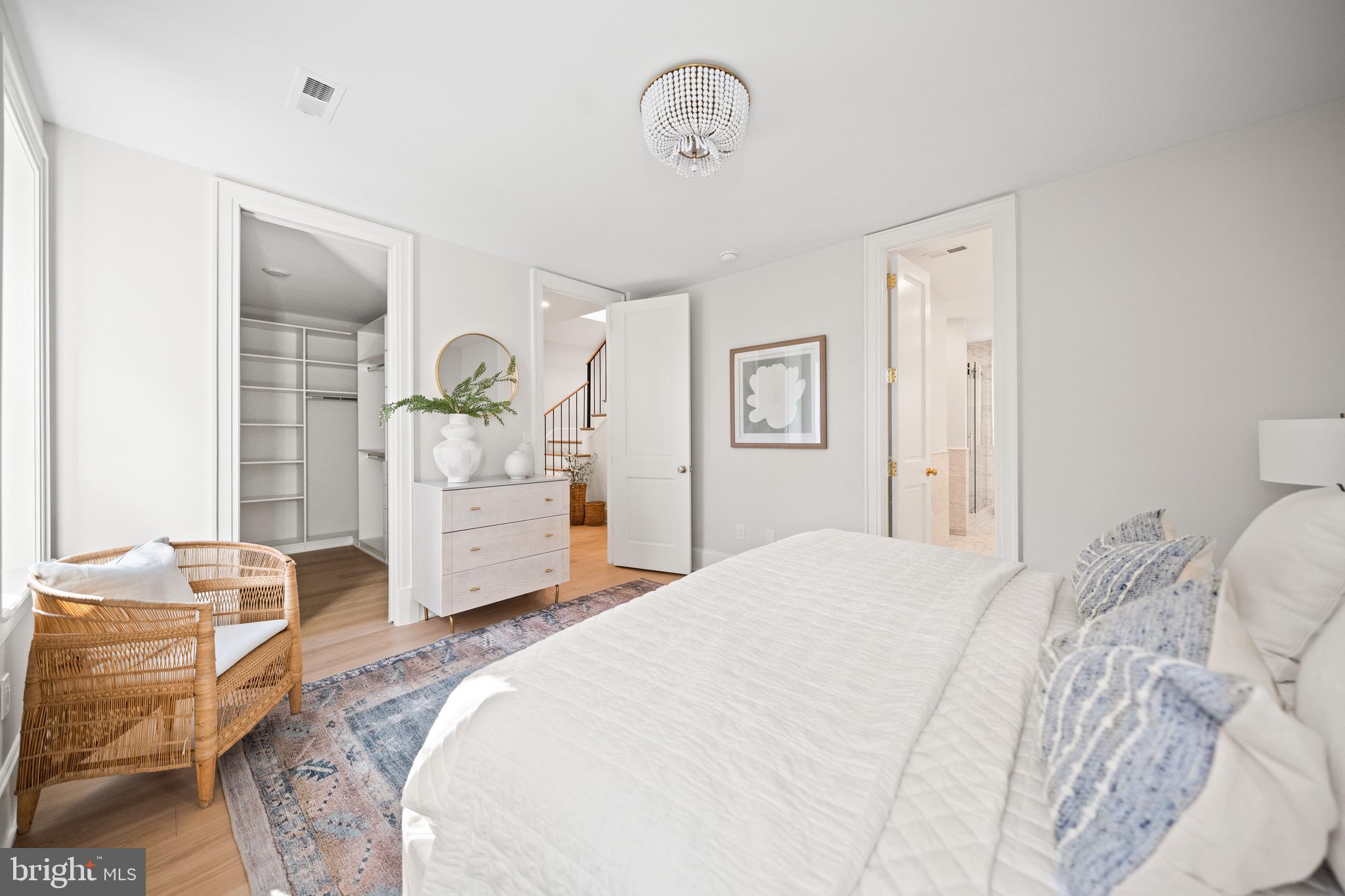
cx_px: 672
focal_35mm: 12
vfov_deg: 90.0
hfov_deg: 112.6
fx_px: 448
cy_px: 448
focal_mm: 12
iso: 800
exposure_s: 1/60
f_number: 2.8
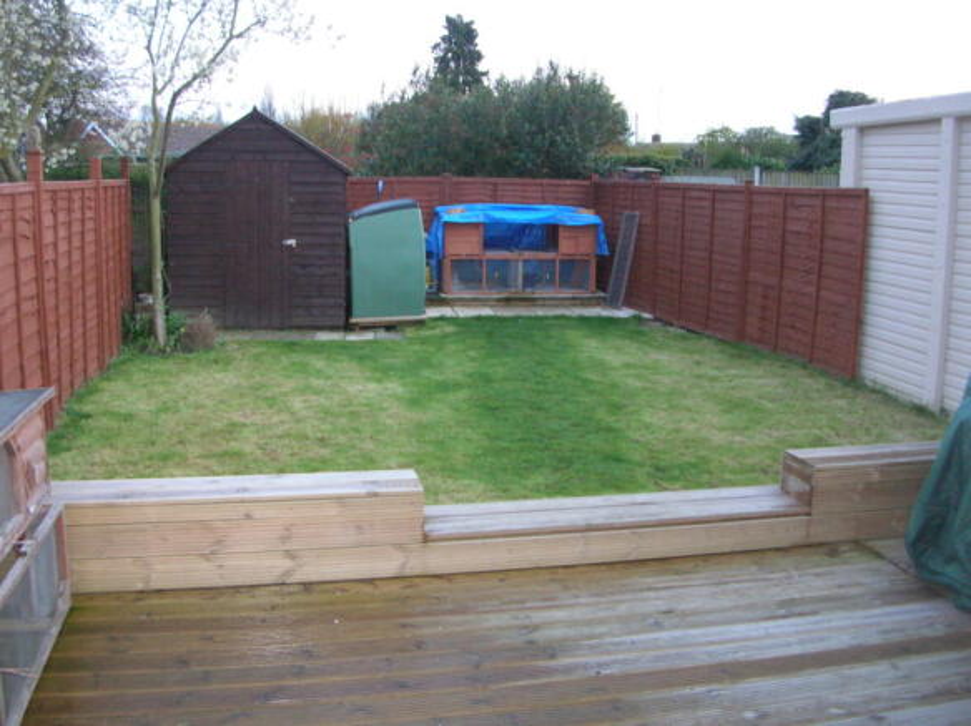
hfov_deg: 52.7
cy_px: 363
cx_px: 486
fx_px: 981
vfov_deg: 40.6
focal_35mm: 35
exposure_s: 1/26.6
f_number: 2.8
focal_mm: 5.8
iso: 200
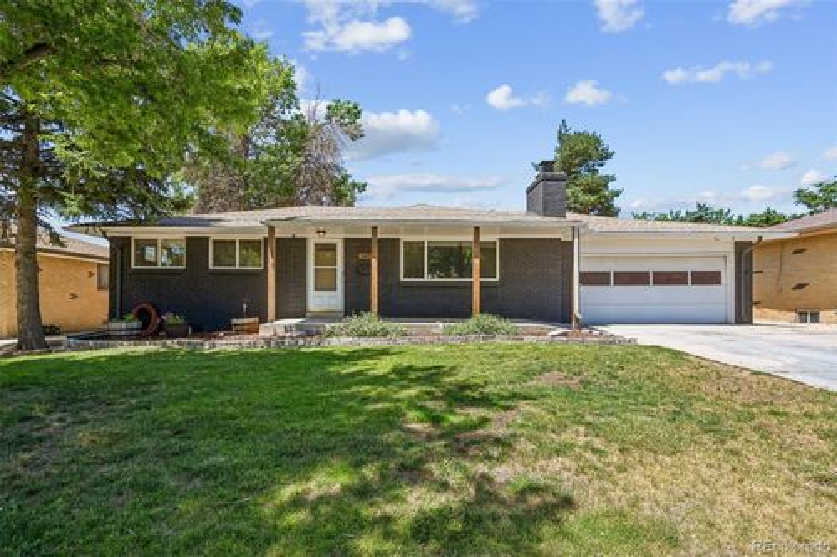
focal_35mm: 18
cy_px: 278
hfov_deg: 91.6
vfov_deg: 68.8
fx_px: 407
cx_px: 418
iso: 400
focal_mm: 17.5
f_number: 10
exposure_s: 1/320
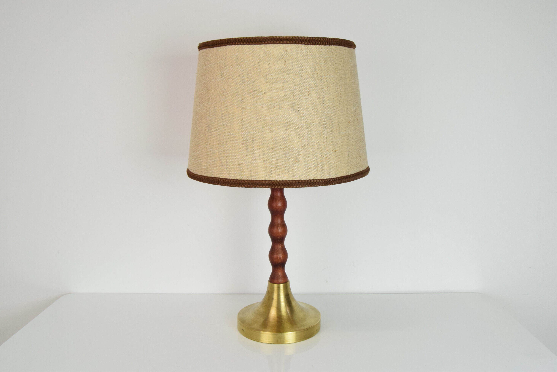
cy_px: 186
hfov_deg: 61.9
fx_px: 465
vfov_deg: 43.7
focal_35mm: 30
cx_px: 278
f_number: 8
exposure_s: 1/250
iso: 1600
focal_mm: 20
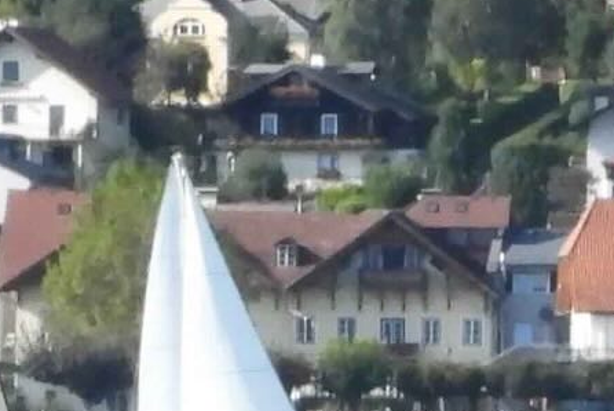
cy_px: 657
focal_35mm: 1170
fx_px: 19967
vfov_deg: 1.2
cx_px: 1048
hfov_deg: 1.8
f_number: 5.6
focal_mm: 30.5
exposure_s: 1/1600
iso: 800
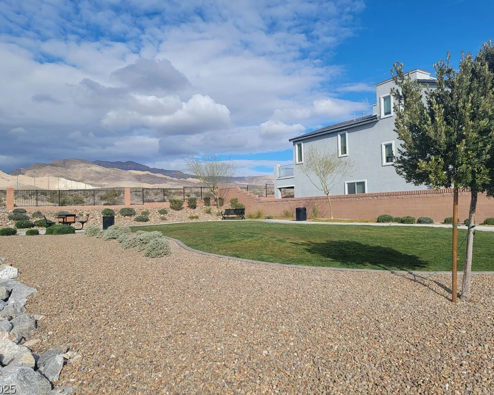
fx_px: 380
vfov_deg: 54.9
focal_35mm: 26
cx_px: 235
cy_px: 195
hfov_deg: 66.0
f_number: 1.8
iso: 16
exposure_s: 1/1145
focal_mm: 6.7
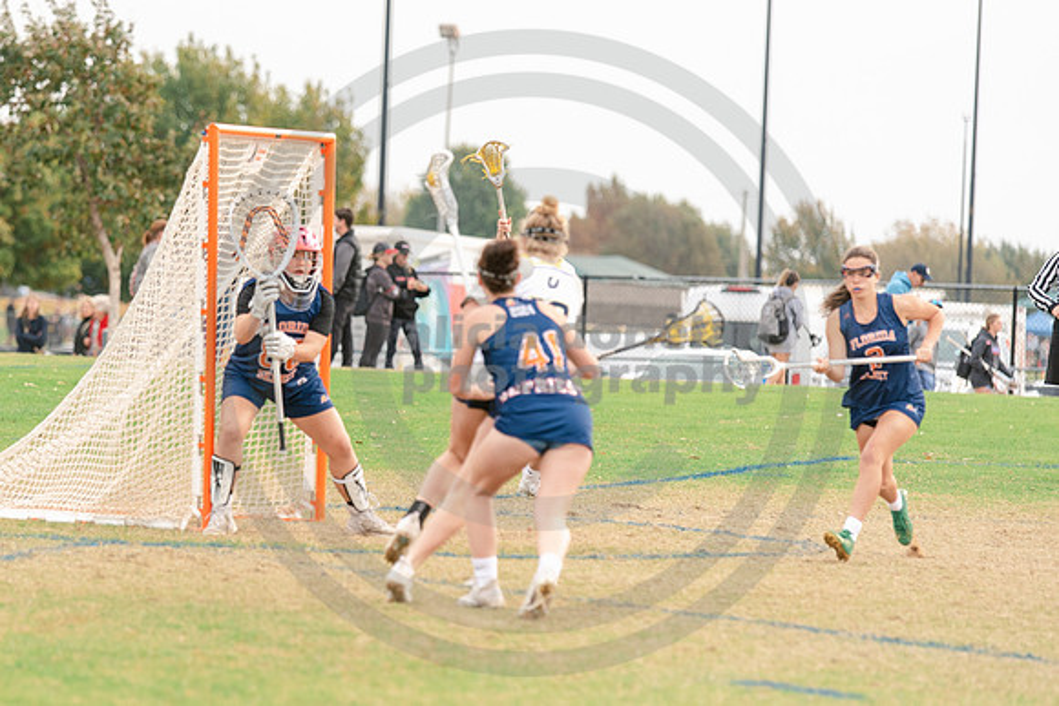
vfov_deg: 5.3
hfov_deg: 8.0
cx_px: 258
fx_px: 7591
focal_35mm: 258
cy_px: 435
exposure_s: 1/1250
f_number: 2.8
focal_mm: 160
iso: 280
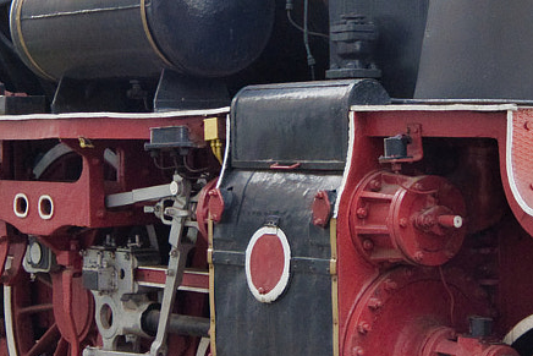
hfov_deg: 15.5
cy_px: 104
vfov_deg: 10.4
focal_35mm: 132
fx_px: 1955
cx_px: 345
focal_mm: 24
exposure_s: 1/125
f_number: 11
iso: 200
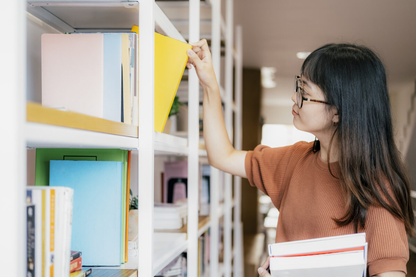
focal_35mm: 53
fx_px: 612
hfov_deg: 37.5
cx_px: 208
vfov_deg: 25.5
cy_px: 138
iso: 200
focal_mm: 35
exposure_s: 1/125
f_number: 2
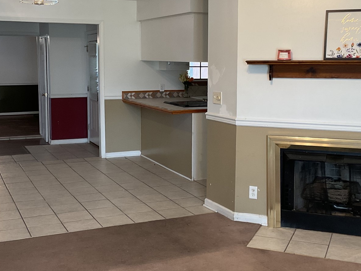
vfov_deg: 29.1
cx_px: 185
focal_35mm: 50
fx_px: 521
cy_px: 115
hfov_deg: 38.2
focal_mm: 3
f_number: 1.8
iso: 64
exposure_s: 1/60
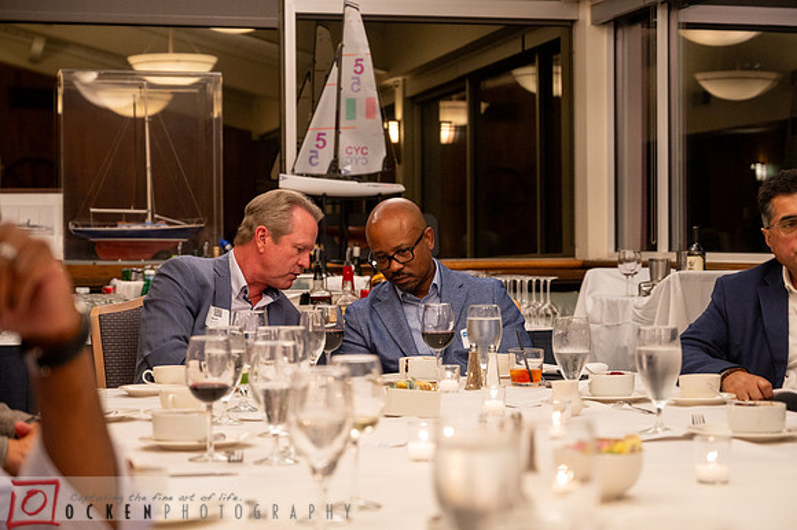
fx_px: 1673
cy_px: 264
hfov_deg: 26.8
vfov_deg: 18.0
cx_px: 417
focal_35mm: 76
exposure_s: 1/160
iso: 2000
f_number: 4
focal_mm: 70
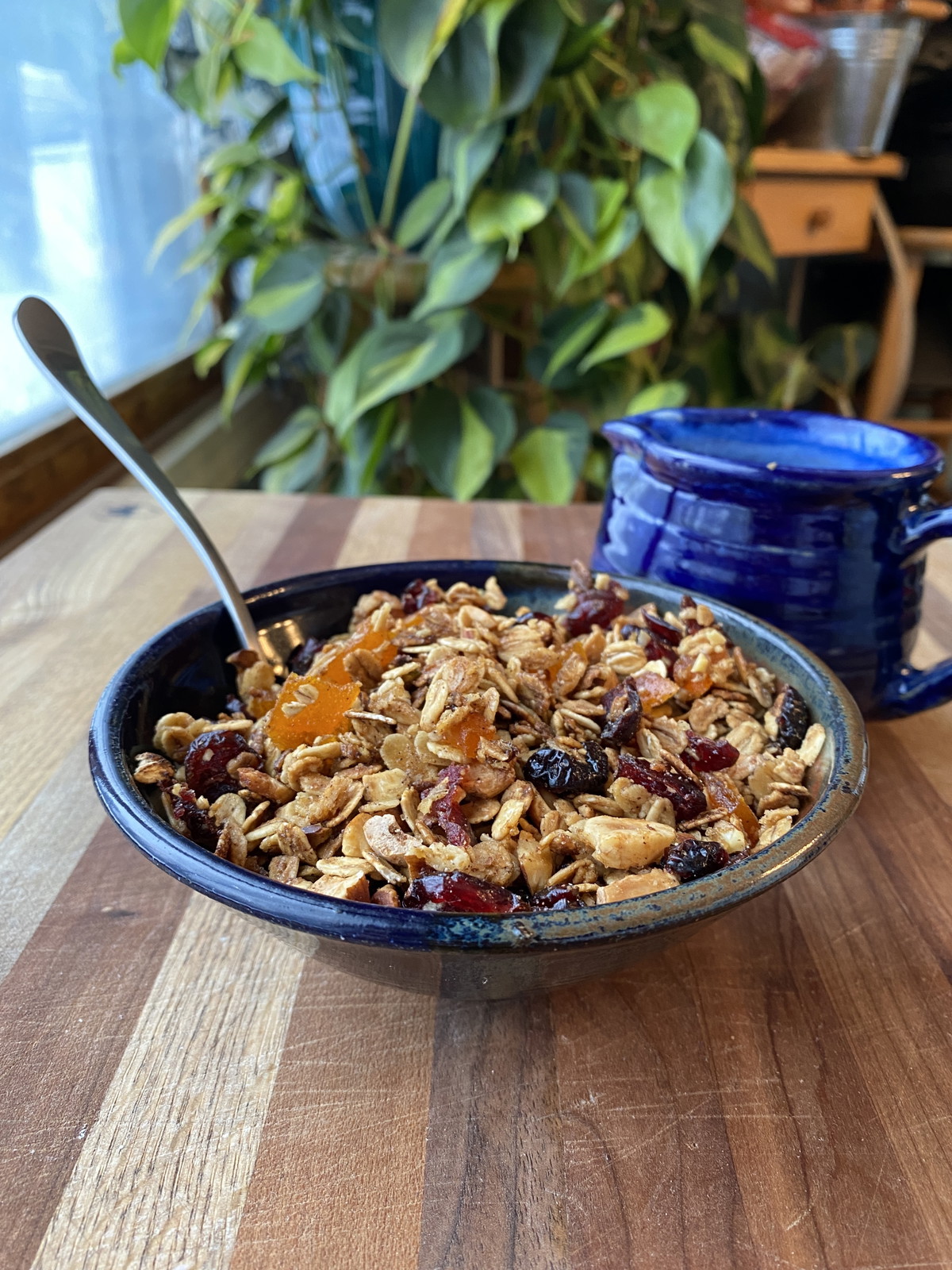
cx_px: 476
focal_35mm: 26
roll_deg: -1.4
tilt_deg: -23.8
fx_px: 953
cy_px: 635
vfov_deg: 67.3
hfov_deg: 53.1
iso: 200
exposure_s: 1/60
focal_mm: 4.25
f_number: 1.8
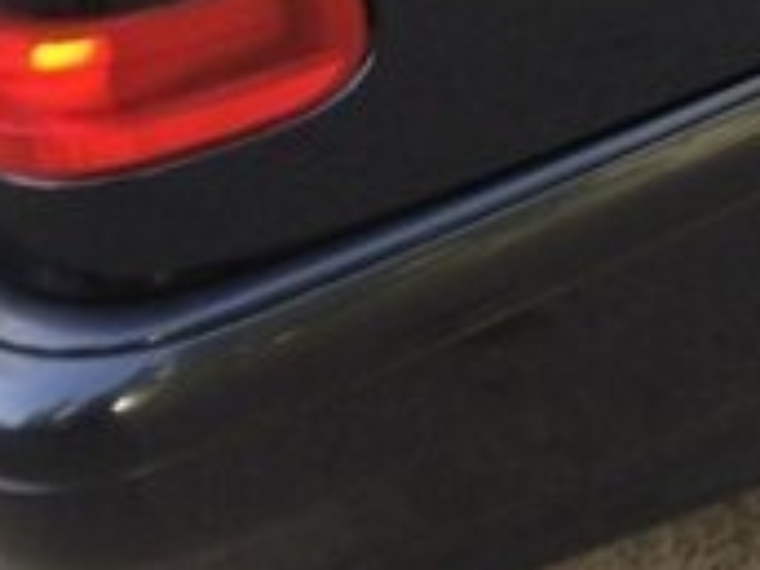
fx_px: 2437
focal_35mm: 111
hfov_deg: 16.0
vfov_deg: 12.3
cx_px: 1189
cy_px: -418
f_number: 2.2
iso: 50
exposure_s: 1/100
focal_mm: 4.15
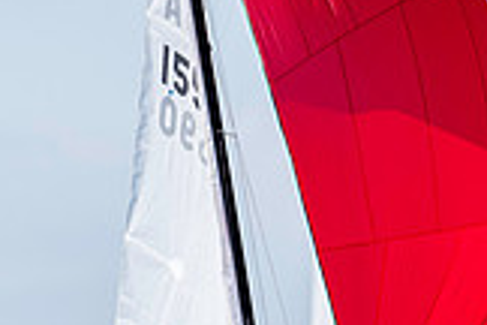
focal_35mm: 1641
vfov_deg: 0.8
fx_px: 22197
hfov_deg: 1.3
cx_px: 400
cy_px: 372
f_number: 5
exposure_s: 1/2500
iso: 200
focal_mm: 300
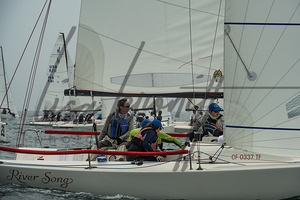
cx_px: 154
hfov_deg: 14.6
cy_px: 100
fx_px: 1173
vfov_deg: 9.8
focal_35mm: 141
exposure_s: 1/3200
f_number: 9
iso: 800
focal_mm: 135
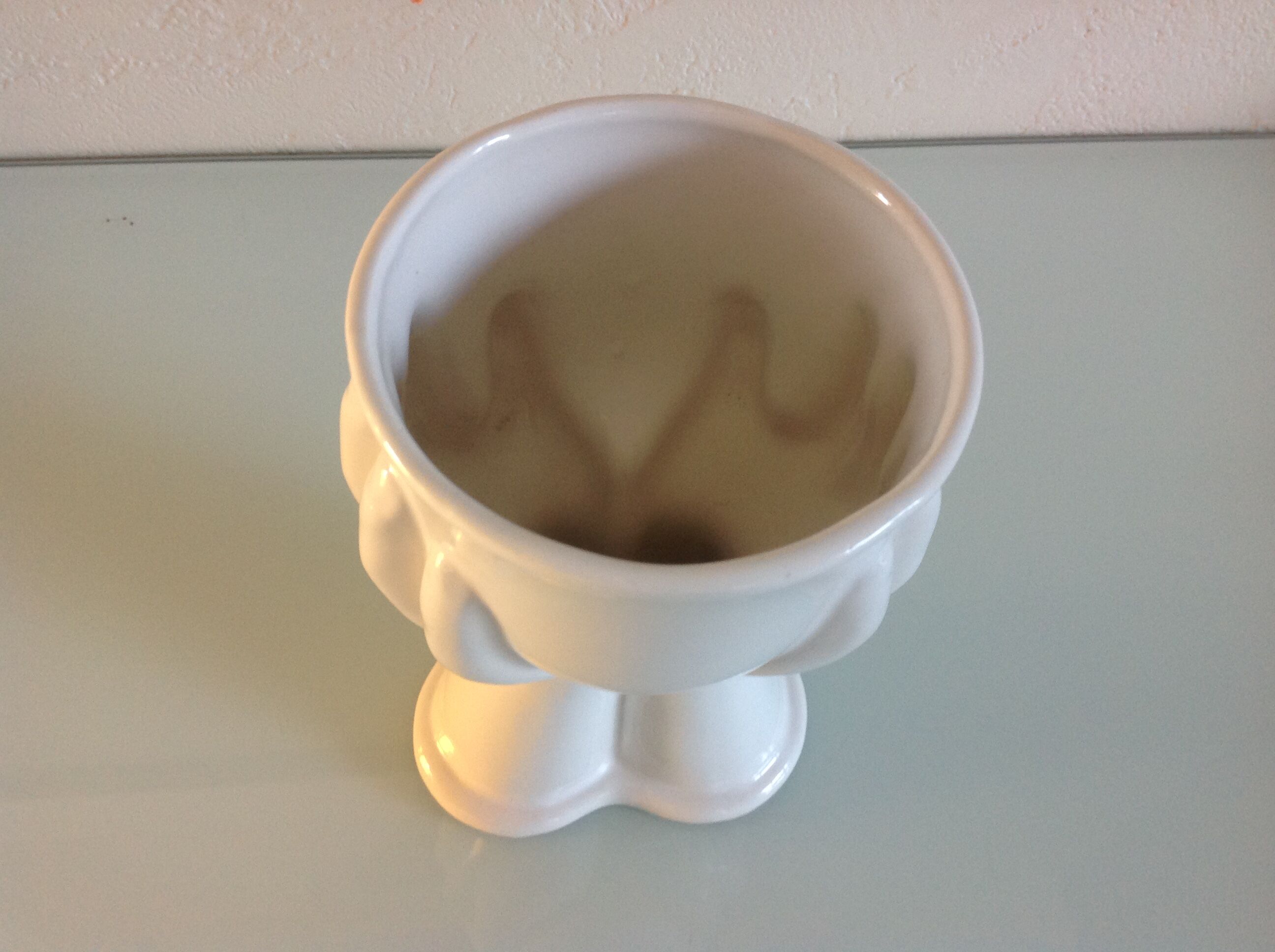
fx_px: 1287
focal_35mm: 35
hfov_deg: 52.7
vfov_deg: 40.6
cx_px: 638
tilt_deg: -57.8
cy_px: 476
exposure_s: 1/17
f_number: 2.4
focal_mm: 4.28
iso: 100
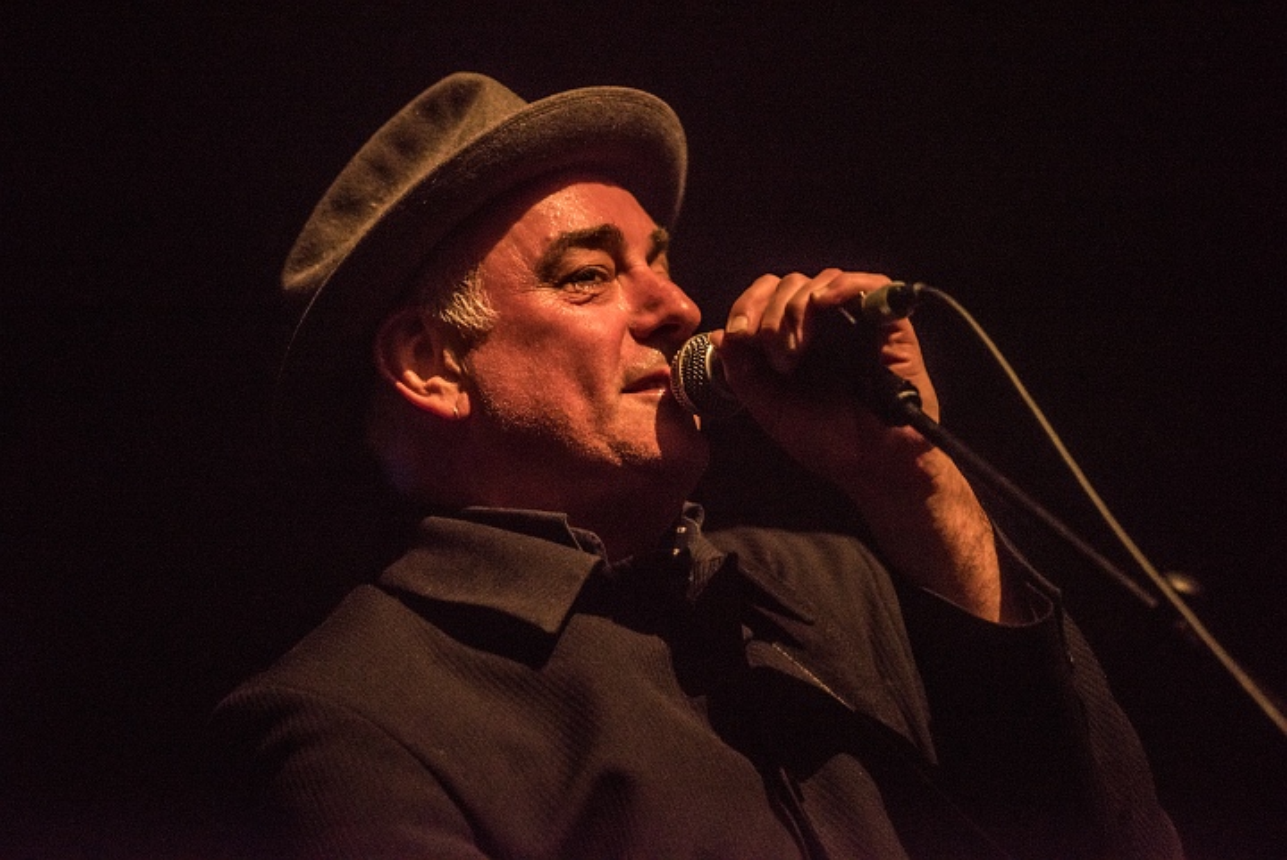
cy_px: 430
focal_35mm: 200
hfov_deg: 10.3
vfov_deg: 6.9
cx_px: 644
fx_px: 7154
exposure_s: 1/80
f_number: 2.8
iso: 2500
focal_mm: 200
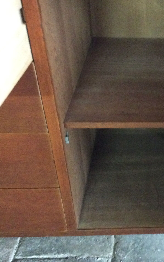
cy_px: 130
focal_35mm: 46
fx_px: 329
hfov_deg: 26.8
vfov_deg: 43.5
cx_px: 154
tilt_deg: -32.8
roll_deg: +1.0
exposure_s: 1/17
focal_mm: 3.3
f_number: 2.4
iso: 500
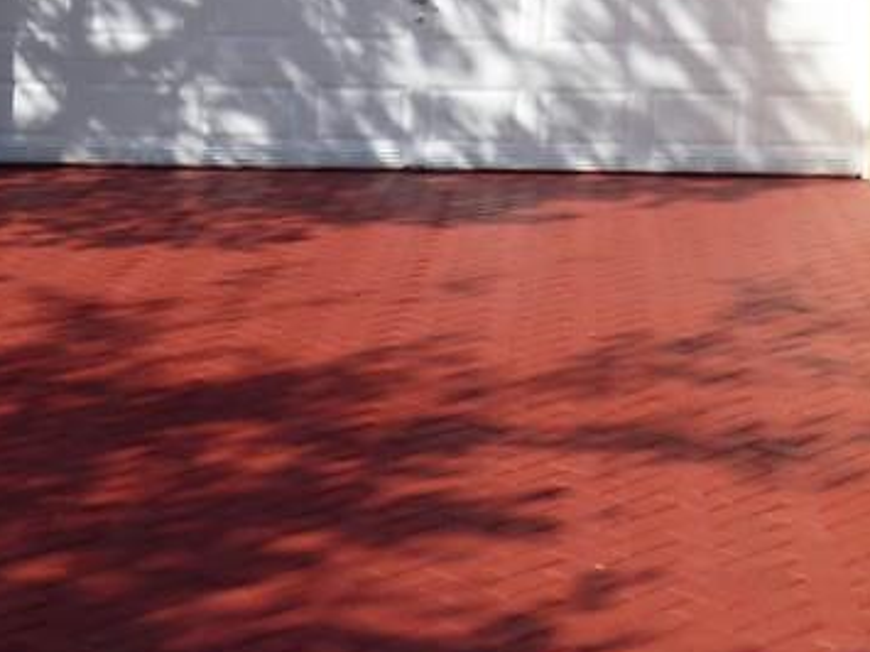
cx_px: 849
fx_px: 1809
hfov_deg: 25.8
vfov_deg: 18.6
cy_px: -254
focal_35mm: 72
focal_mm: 4.42
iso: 100
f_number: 3
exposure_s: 1/1600
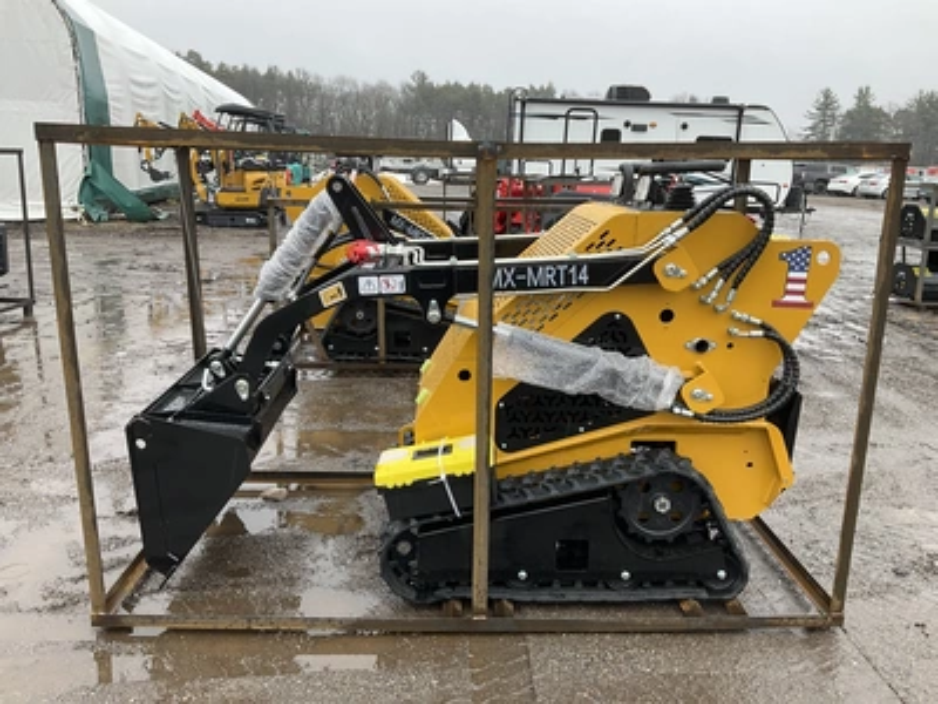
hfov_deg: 61.7
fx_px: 786
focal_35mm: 29
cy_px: 352
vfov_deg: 48.2
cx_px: 469
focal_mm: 3
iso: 20
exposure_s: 1/122
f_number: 1.8
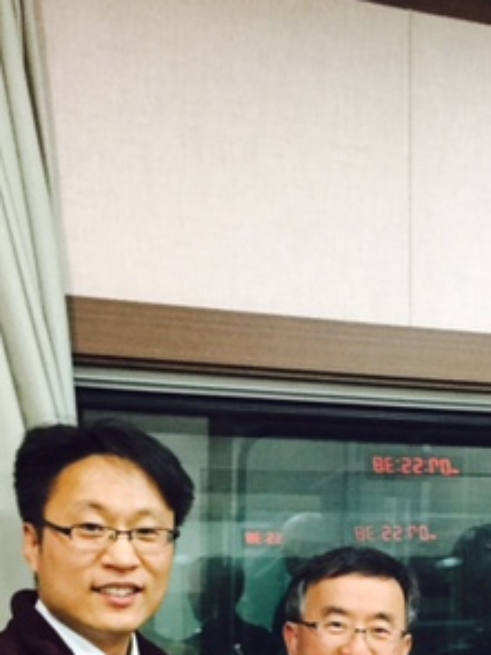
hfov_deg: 22.7
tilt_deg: -2.7
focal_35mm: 63
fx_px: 1192
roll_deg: +0.2
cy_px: 624
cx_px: 444
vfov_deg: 29.1
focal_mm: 4.15
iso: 250
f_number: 2.2
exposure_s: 1/30
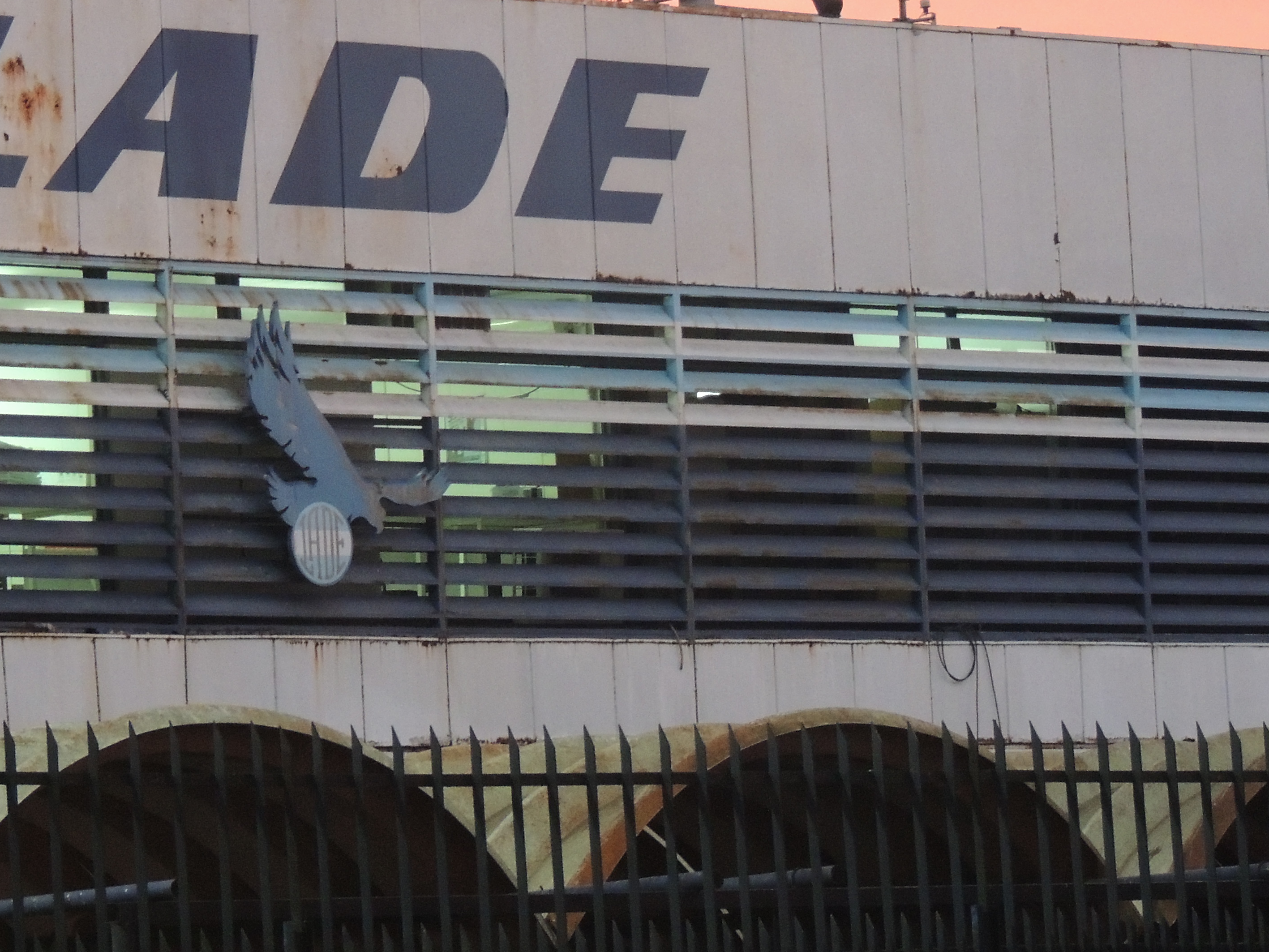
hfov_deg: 7.8
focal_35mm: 252
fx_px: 9239
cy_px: 275
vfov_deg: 5.9
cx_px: 288
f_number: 4.4
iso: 800
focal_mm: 27.6
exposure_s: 1/20
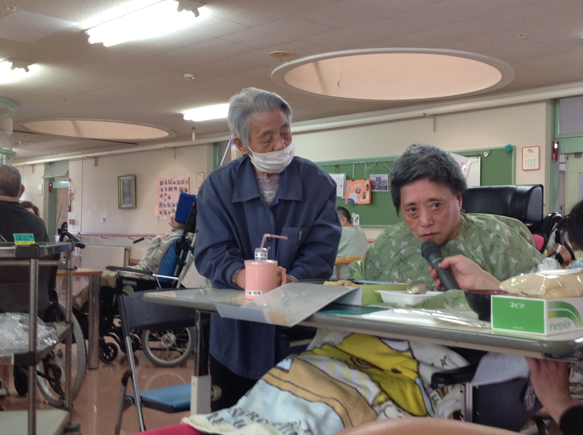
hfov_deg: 42.0
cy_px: 215
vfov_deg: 32.1
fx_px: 756
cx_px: 339
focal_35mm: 45
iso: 50
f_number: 2.4
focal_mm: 4.28
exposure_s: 1/20
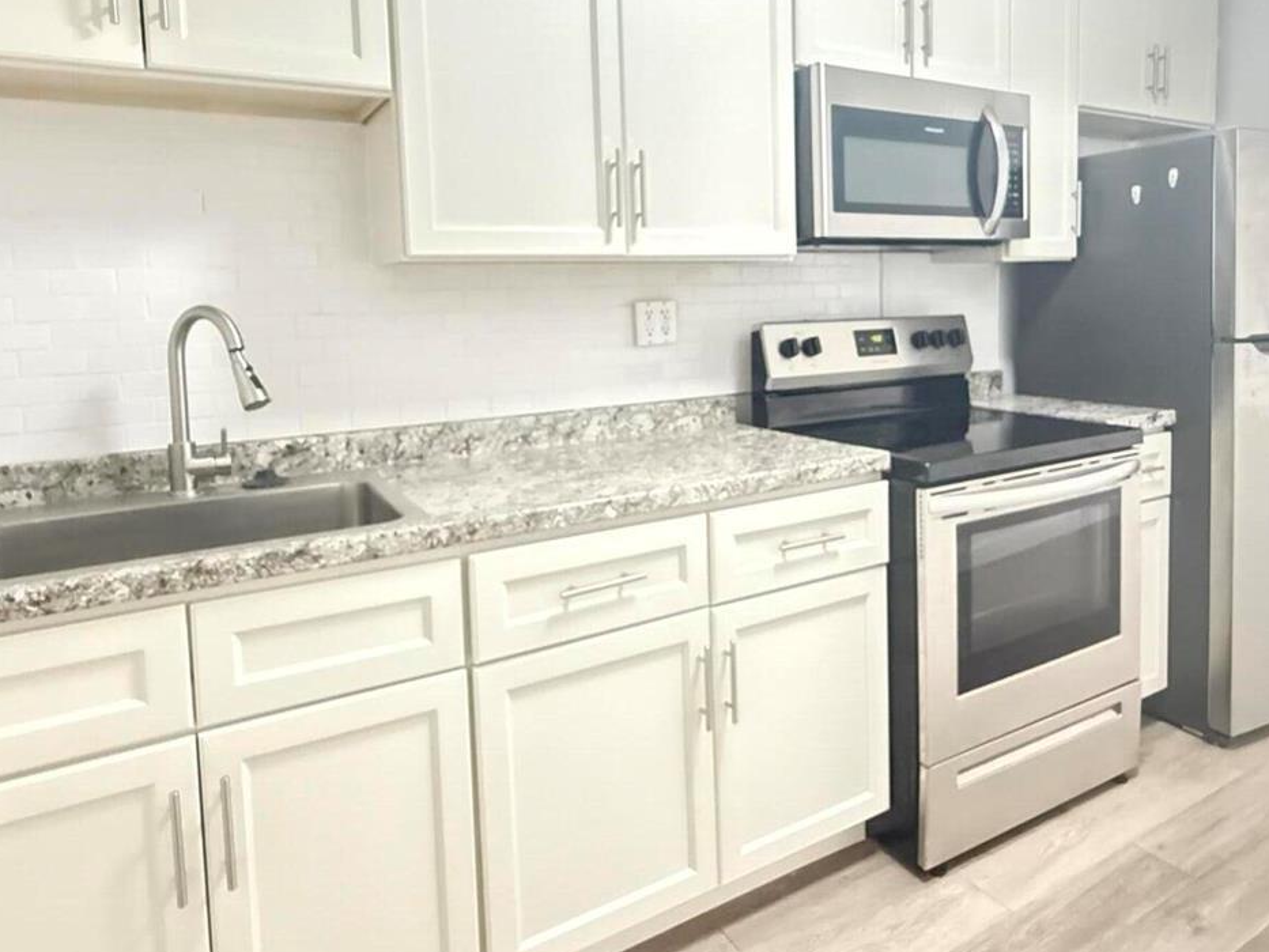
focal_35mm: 24
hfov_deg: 71.2
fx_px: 880
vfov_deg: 56.1
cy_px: 352
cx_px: 732
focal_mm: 2.22
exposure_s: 1/38
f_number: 2.2
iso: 1600
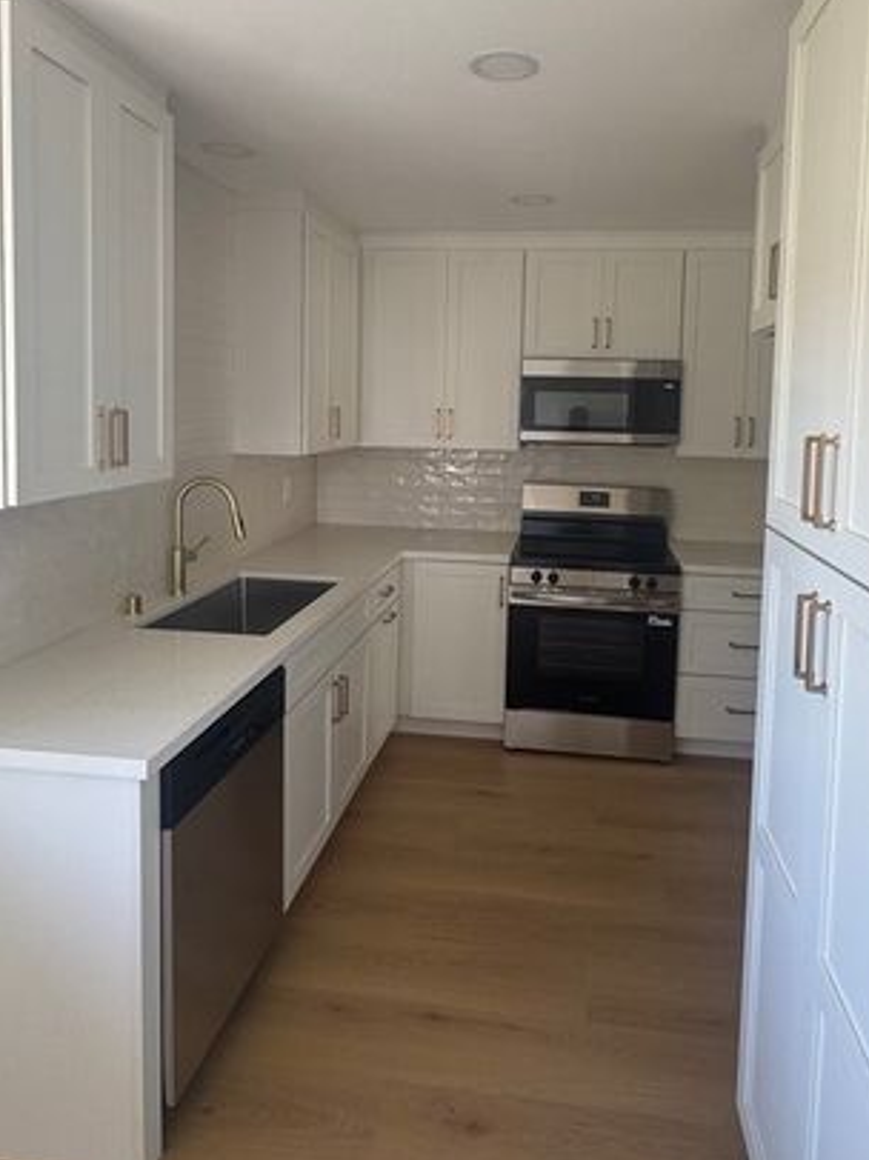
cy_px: 456
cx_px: 483
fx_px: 771
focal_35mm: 23
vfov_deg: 73.0
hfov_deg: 58.7
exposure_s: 1/99
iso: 80
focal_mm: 2.22
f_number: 2.2
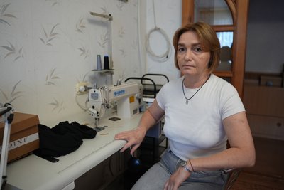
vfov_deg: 46.4
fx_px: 221
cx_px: 142
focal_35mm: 28
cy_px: 95
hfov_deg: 65.5
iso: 1600
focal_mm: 28
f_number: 2.8
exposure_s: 1/160
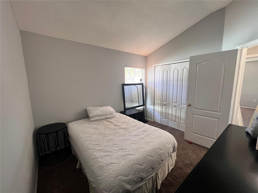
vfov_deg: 89.9
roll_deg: +0.9
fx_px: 97
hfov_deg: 106.2
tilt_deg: -9.3
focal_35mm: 13
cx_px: 129
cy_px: 96
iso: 160
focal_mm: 1.57
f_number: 1.8
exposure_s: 1/120
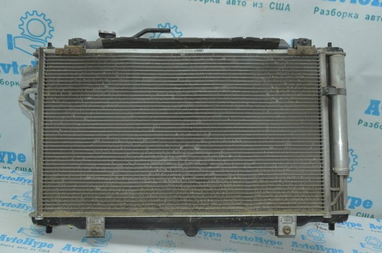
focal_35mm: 38
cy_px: 126
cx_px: 191
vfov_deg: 35.4
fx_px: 397
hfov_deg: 51.3
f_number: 16
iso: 2200
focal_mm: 25
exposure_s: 1/40
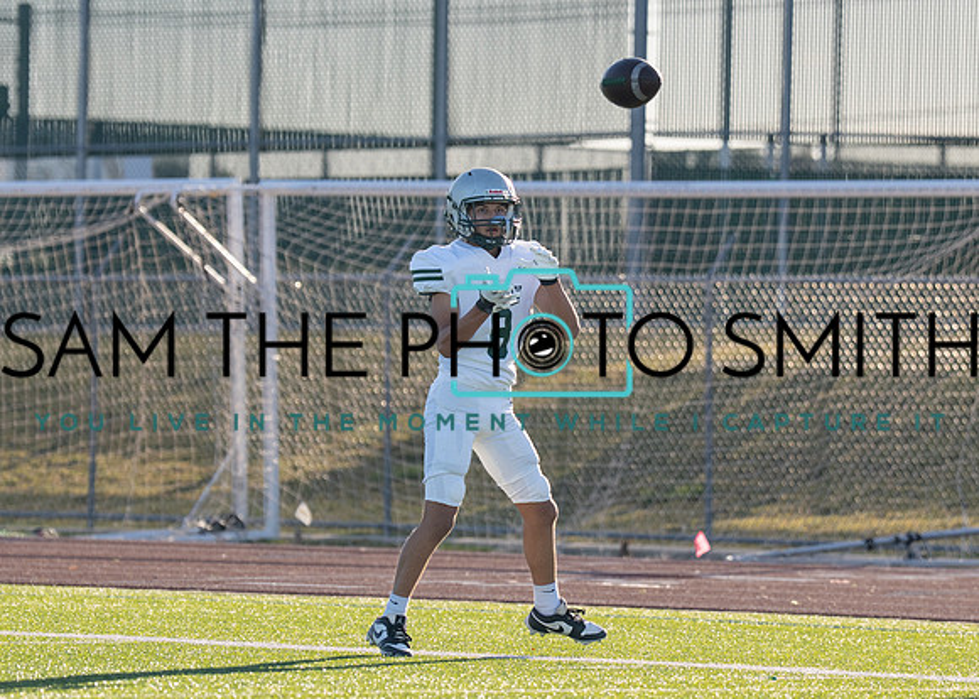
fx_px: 7946
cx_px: 499
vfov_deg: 5.0
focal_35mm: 286
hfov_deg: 7.1
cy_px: 331
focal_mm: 141
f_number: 2.8
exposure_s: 1/2500
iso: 160
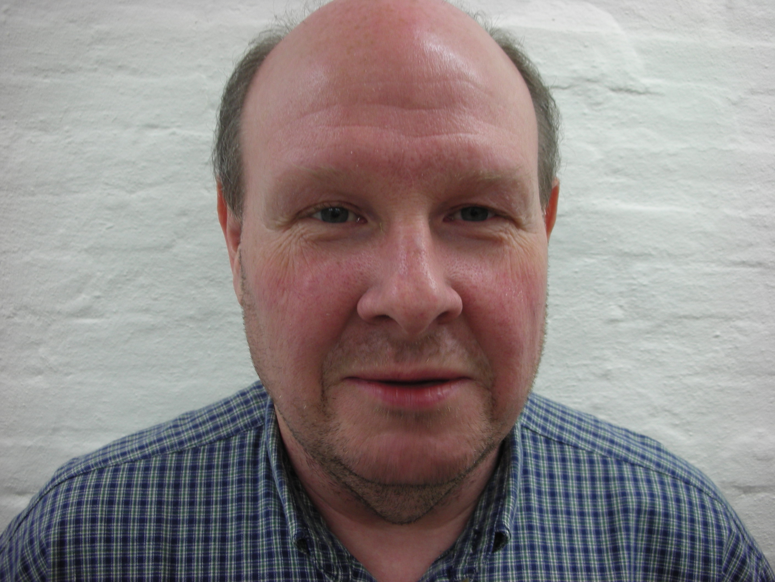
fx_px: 784
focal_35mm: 35
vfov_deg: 40.7
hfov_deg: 52.6
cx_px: 388
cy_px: 291
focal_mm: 5.8
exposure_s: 1/21.3
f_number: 3
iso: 50
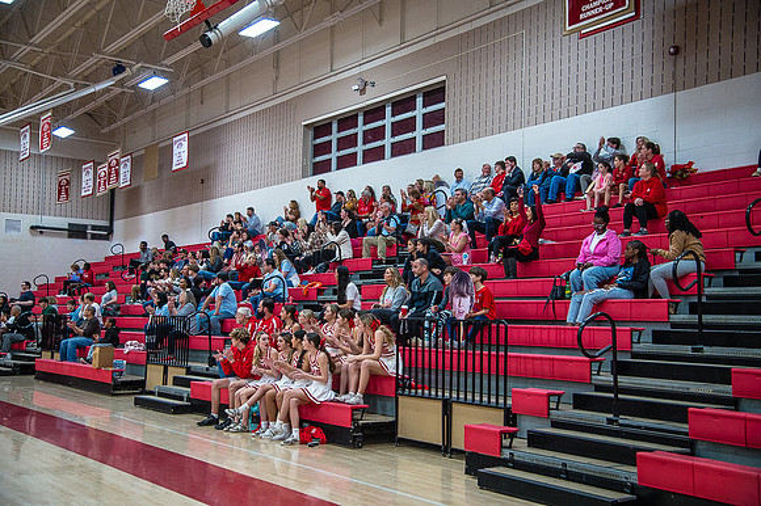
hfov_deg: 48.5
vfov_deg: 33.4
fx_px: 845
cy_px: 253
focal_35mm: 40
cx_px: 380
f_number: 4
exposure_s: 1/320
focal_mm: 40
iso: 2000
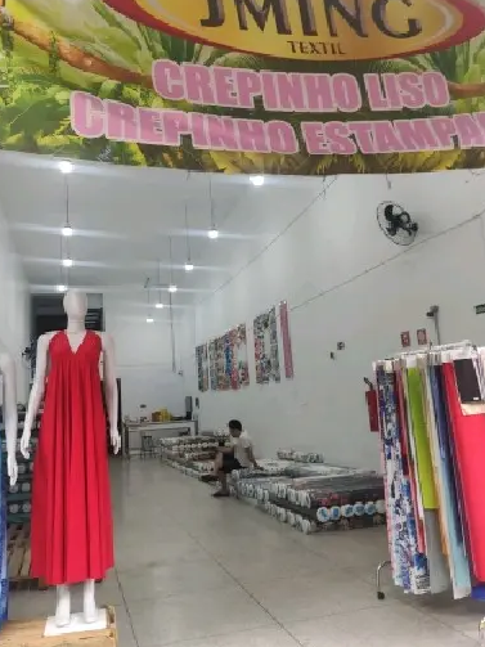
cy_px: 298
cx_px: 235
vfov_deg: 58.3
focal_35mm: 31
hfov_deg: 45.4
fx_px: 579
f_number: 1.75
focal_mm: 4.77
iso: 140
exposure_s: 1/120
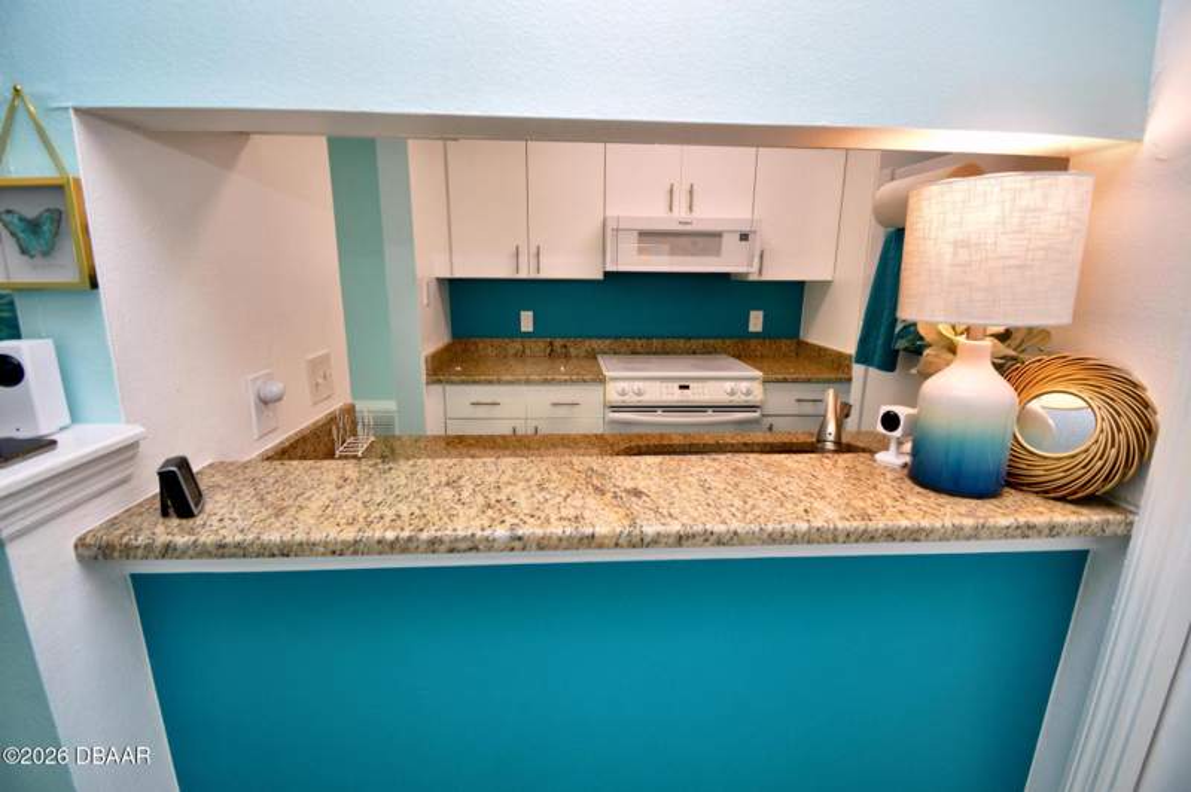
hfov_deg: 100.4
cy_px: 396
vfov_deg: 77.2
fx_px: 496
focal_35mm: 15
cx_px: 596
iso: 280
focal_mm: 10
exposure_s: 1/50
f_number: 5
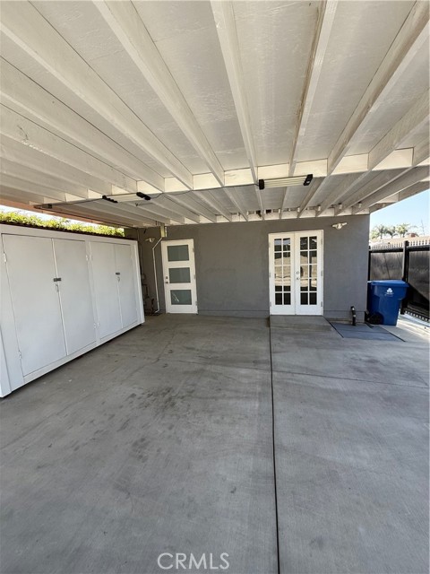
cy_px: 287
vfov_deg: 102.1
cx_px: 215
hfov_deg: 85.7
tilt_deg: -5.6
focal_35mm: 14
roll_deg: +1.7
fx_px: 232
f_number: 2.2
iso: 64
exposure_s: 1/288
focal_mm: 2.22
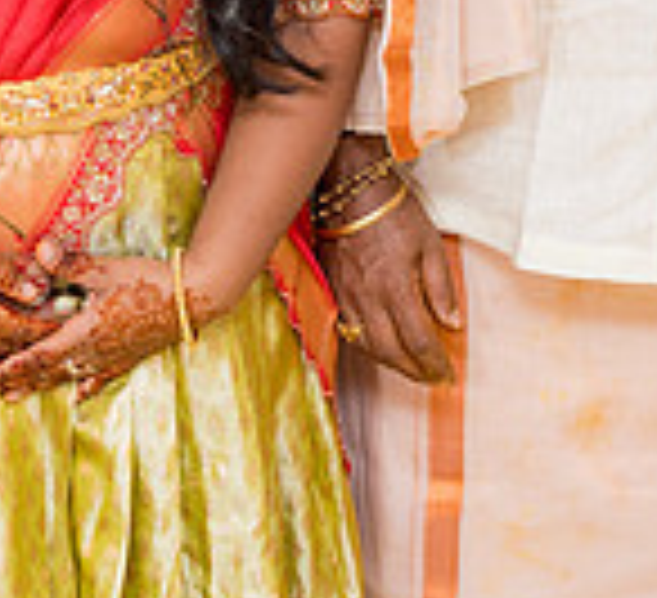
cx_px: 782
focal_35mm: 179
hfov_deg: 10.1
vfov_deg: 9.0
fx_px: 3677
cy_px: -373
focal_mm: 43
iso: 1000
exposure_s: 1/125
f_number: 4.5
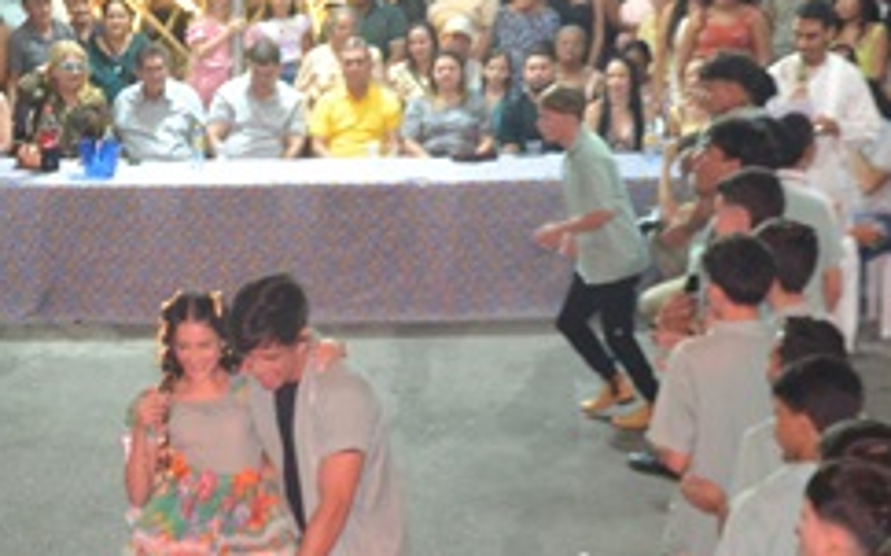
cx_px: 272
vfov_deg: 12.3
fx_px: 2548
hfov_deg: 19.7
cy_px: 584
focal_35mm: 105
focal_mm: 26
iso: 1800
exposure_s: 1/60
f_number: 4
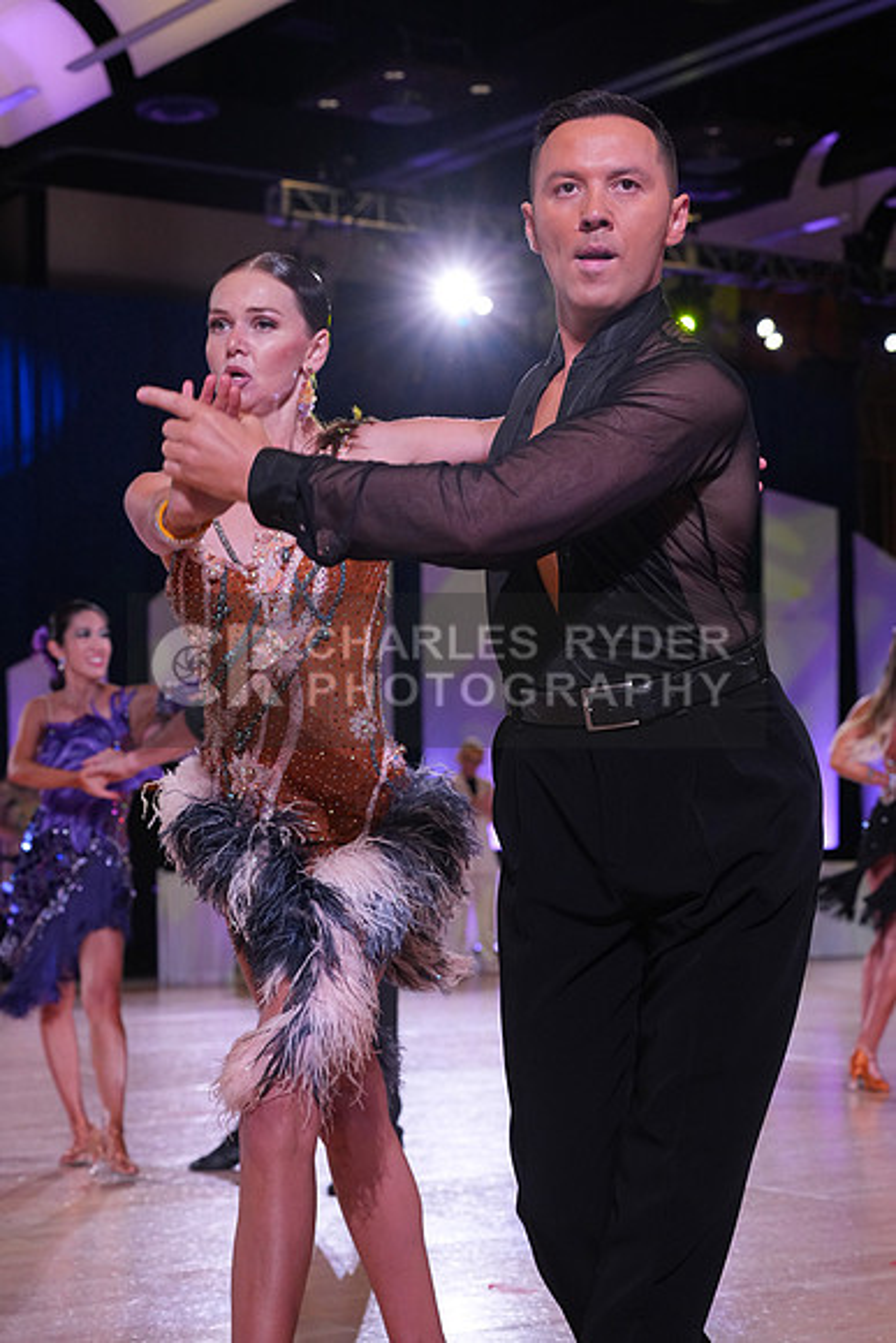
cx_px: 448
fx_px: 2612
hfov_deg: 19.5
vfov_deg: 28.8
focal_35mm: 70
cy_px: 672
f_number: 5.6
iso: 2500
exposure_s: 1/250
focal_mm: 70
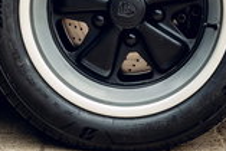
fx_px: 1074
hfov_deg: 11.9
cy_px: -43
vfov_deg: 8.0
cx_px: 193
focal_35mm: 171
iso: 320
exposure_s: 1/50
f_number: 4.2
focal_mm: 35
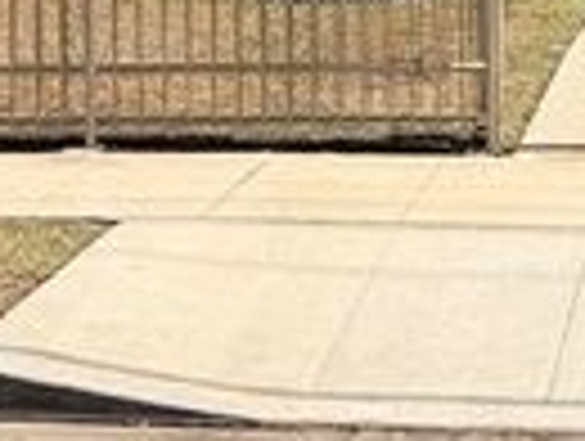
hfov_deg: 15.3
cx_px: 477
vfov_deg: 11.2
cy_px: -207
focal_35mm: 128
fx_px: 2167
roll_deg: +1.8
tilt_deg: -1.1
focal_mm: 5.96
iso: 50
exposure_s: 1/4065
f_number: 1.6
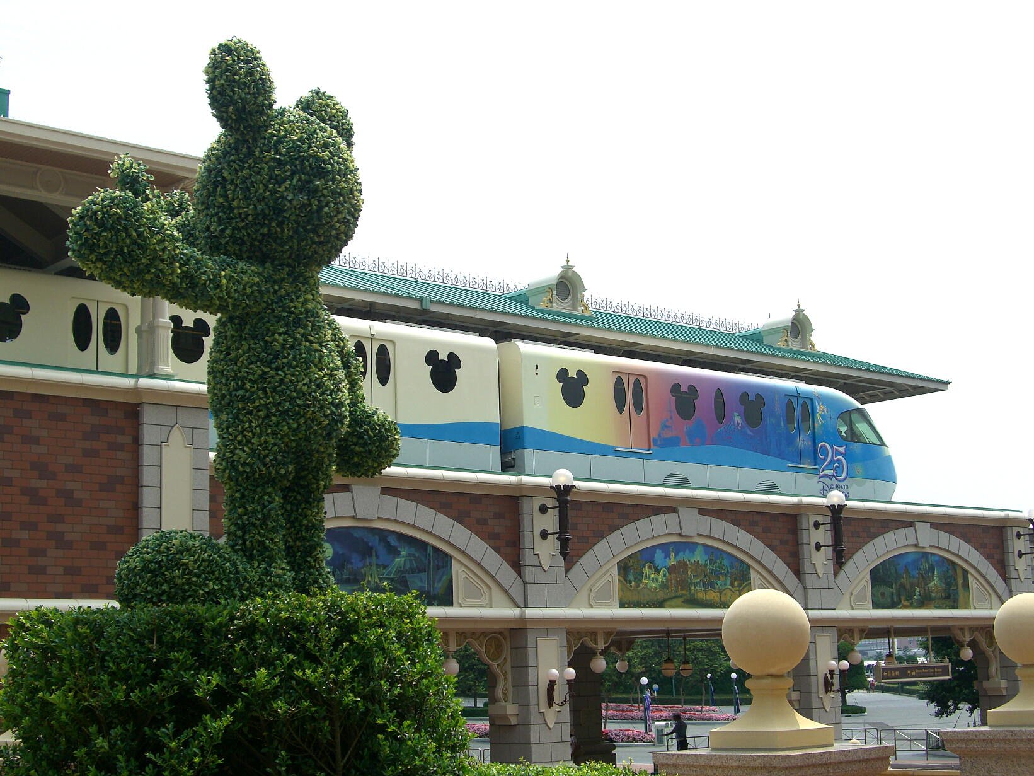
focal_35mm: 55
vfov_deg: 26.6
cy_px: 388
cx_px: 517
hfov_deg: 34.9
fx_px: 1643
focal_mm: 11.5
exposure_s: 1/320
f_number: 6.8
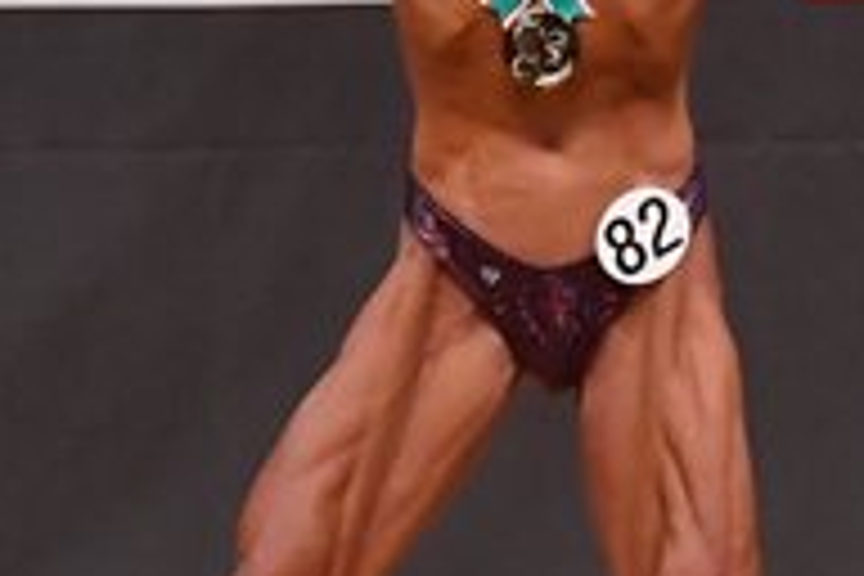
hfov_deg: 2.3
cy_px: 324
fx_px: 21790
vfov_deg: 1.5
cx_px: 362
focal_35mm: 908
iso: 7200
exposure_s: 1/400
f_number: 5.6
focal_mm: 150
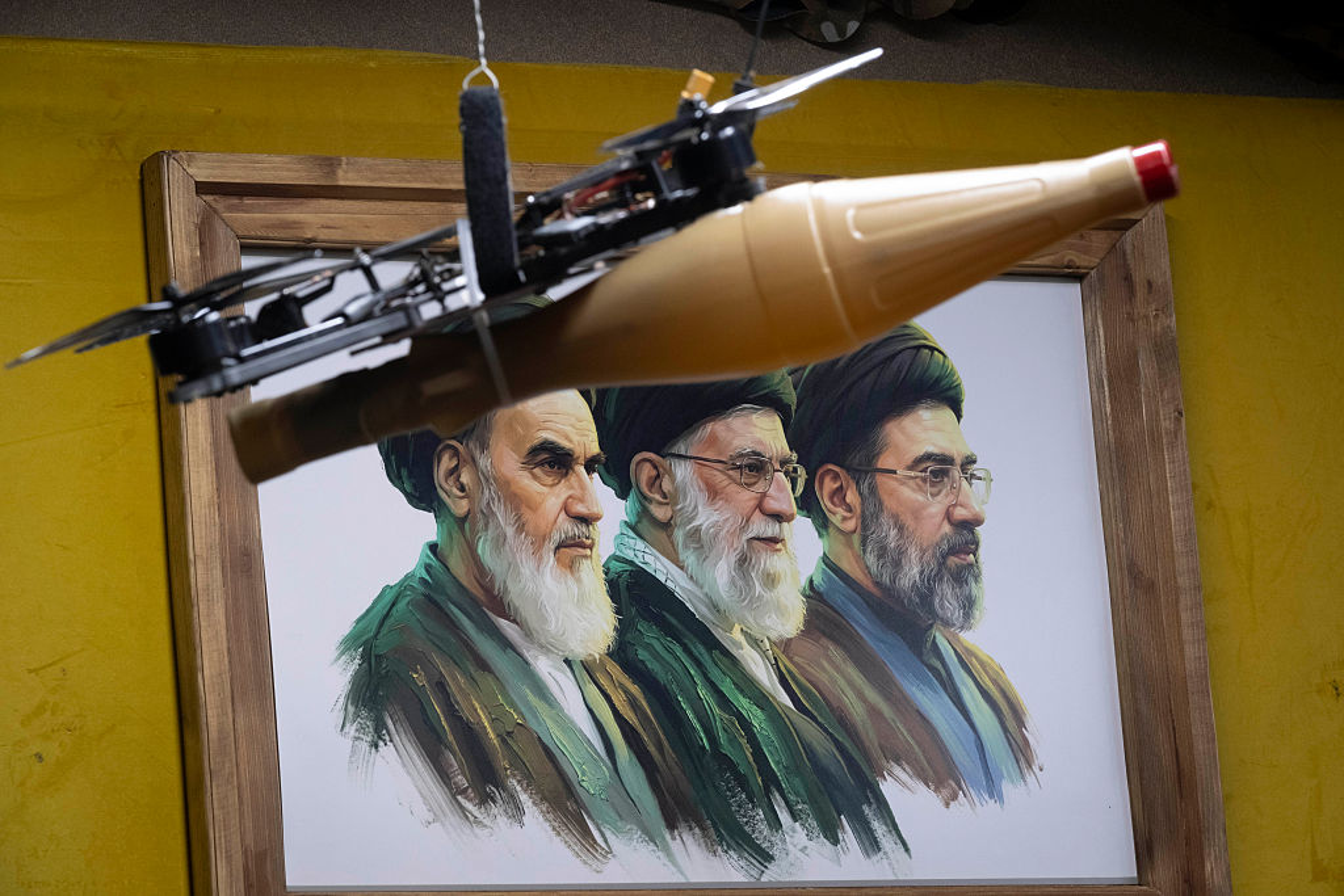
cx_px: 672
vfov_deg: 7.7
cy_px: 448
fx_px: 6683
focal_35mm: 179
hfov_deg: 11.5
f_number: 9
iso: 1000
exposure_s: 1/30
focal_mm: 119.2
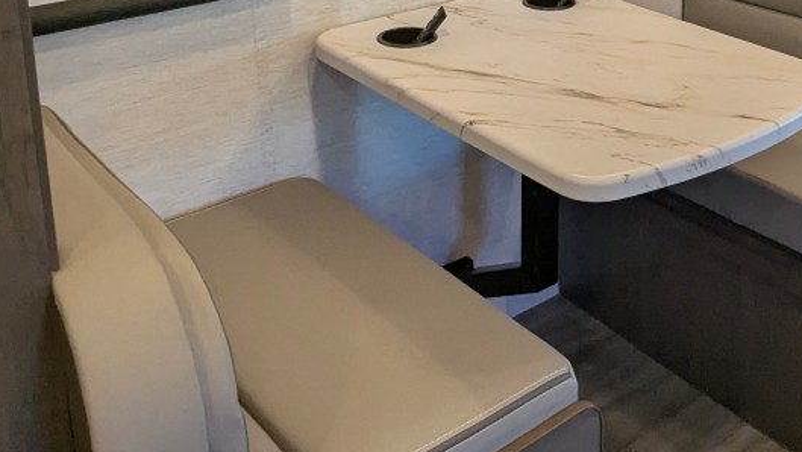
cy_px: -86
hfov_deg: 43.6
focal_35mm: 46
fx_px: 979
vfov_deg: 23.8
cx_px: 568
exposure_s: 1/197
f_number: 2.2
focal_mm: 2.35
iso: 228
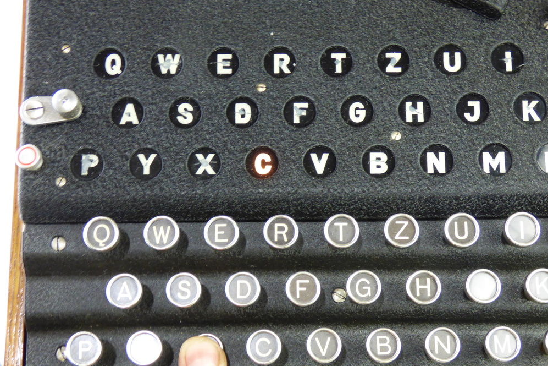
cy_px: 205
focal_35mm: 61
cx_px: 273
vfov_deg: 22.3
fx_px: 929
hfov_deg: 32.9
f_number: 4
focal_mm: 9.92
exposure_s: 1/10
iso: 400
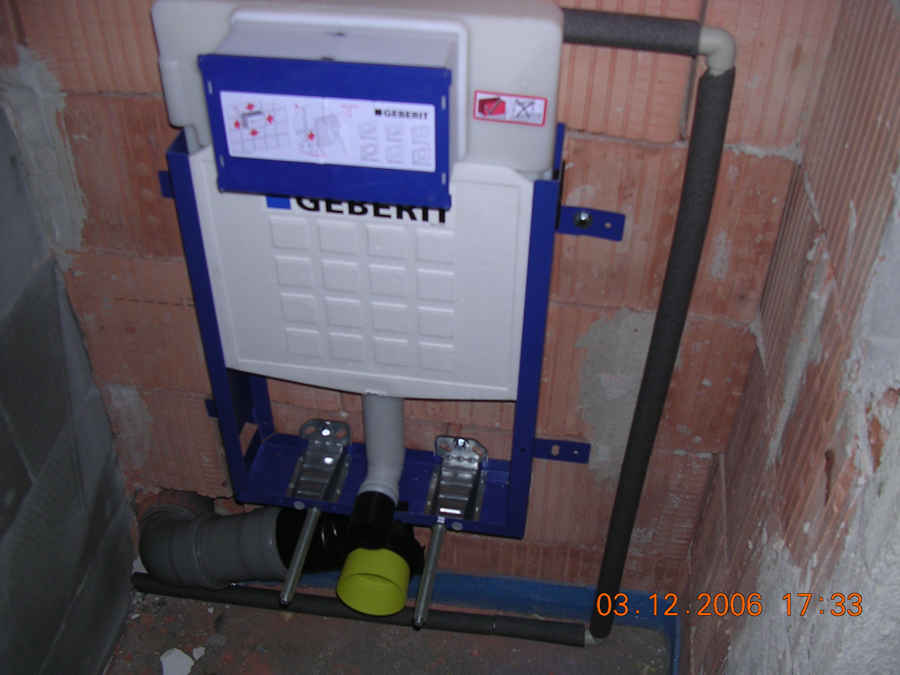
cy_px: 338
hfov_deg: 49.0
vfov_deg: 37.7
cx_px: 450
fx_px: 988
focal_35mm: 38
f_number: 2.8
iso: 100
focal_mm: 5.8
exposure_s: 1/60.1
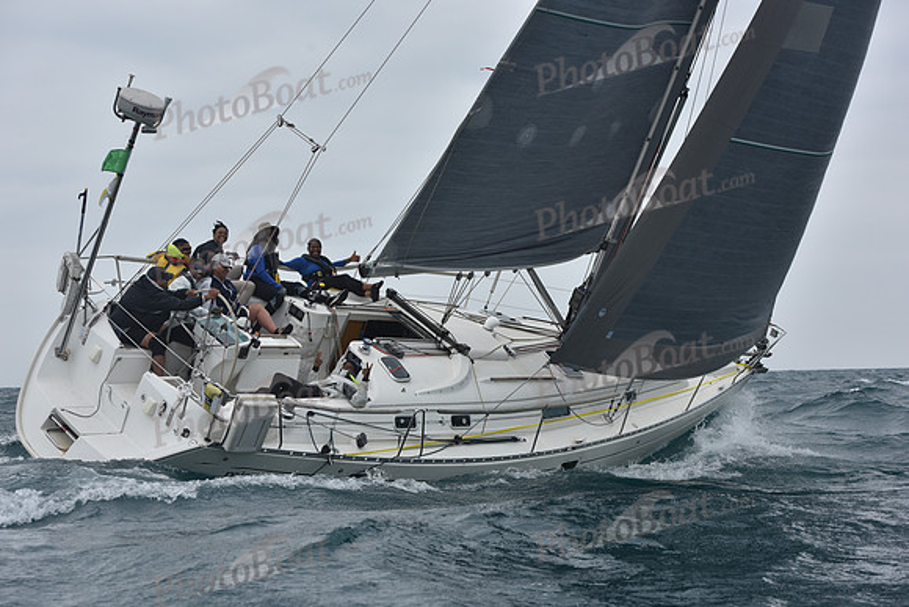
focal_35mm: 70
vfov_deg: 19.5
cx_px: 454
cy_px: 304
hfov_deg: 28.8
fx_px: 1768
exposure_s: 1/800
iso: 250
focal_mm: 70
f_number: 6.3
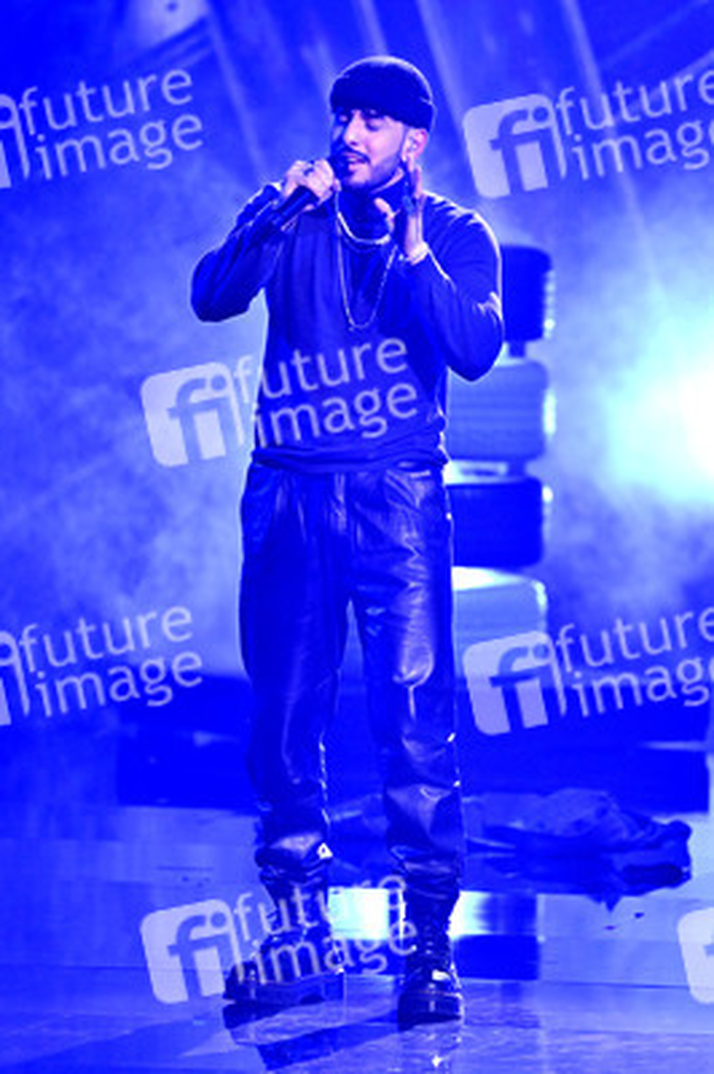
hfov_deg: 3.4
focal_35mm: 400
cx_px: 357
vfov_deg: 5.2
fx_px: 11920
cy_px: 537
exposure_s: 1/640
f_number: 4.5
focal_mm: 400
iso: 5000
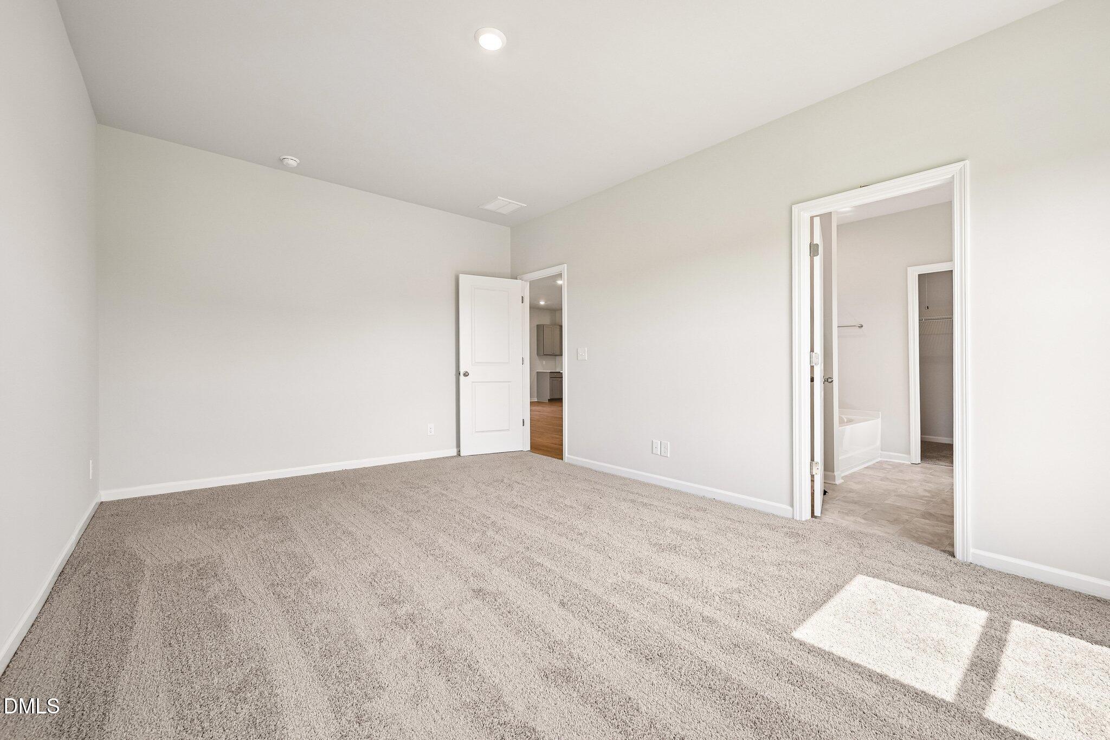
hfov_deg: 104.3
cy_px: 370
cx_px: 555
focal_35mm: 14
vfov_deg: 81.2
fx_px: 432
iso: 100
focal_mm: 14
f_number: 8
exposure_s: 1/40
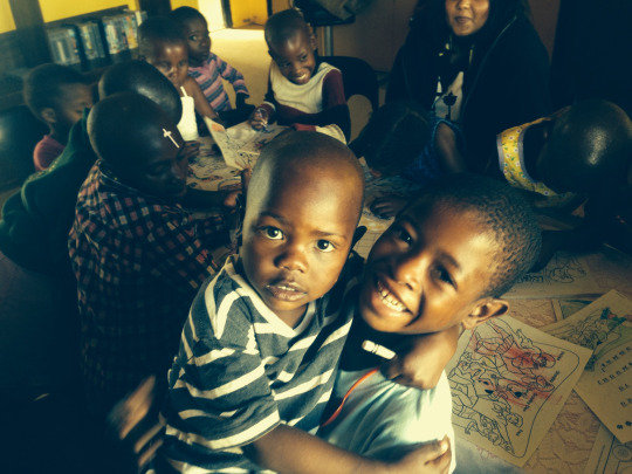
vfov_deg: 42.9
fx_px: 602
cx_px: 316
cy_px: 237
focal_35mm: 33
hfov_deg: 55.4
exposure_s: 1/20
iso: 100
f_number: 2.4
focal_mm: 4.12
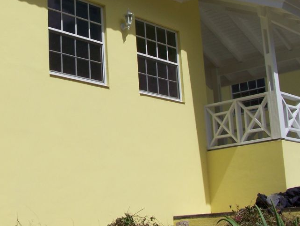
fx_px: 616
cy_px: 61
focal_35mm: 71
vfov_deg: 20.6
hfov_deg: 27.2
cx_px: 90
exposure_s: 1/1000
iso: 64
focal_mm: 6.3
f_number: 5.6
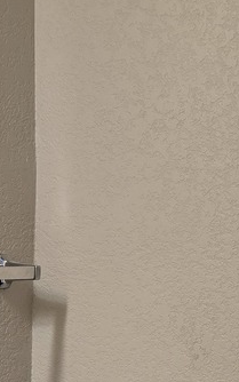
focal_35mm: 105
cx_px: -51
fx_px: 1093
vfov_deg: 18.0
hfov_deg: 12.2
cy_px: 547
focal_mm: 6.3
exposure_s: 1/120
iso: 160
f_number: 1.7
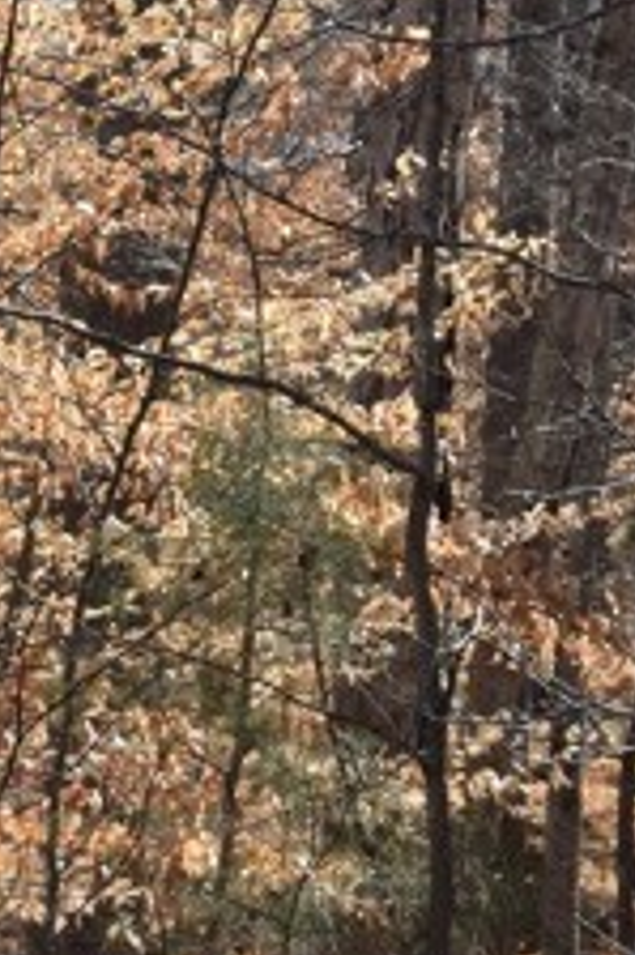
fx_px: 5458
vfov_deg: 9.8
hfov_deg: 6.7
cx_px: 452
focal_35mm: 206
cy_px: -209
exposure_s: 1/320
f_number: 9
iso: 200
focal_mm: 40
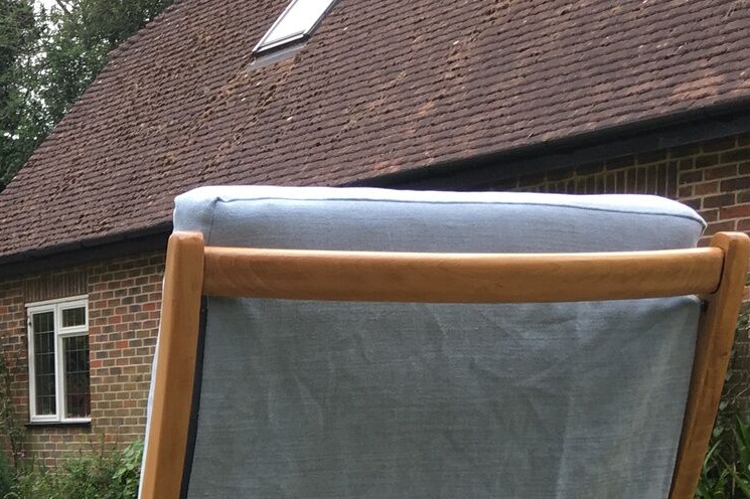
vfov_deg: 16.1
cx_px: -94
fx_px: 1687
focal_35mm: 81
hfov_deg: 23.4
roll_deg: +2.0
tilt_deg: -9.3
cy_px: 627
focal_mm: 4.15
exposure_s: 1/148
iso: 25
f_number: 2.2
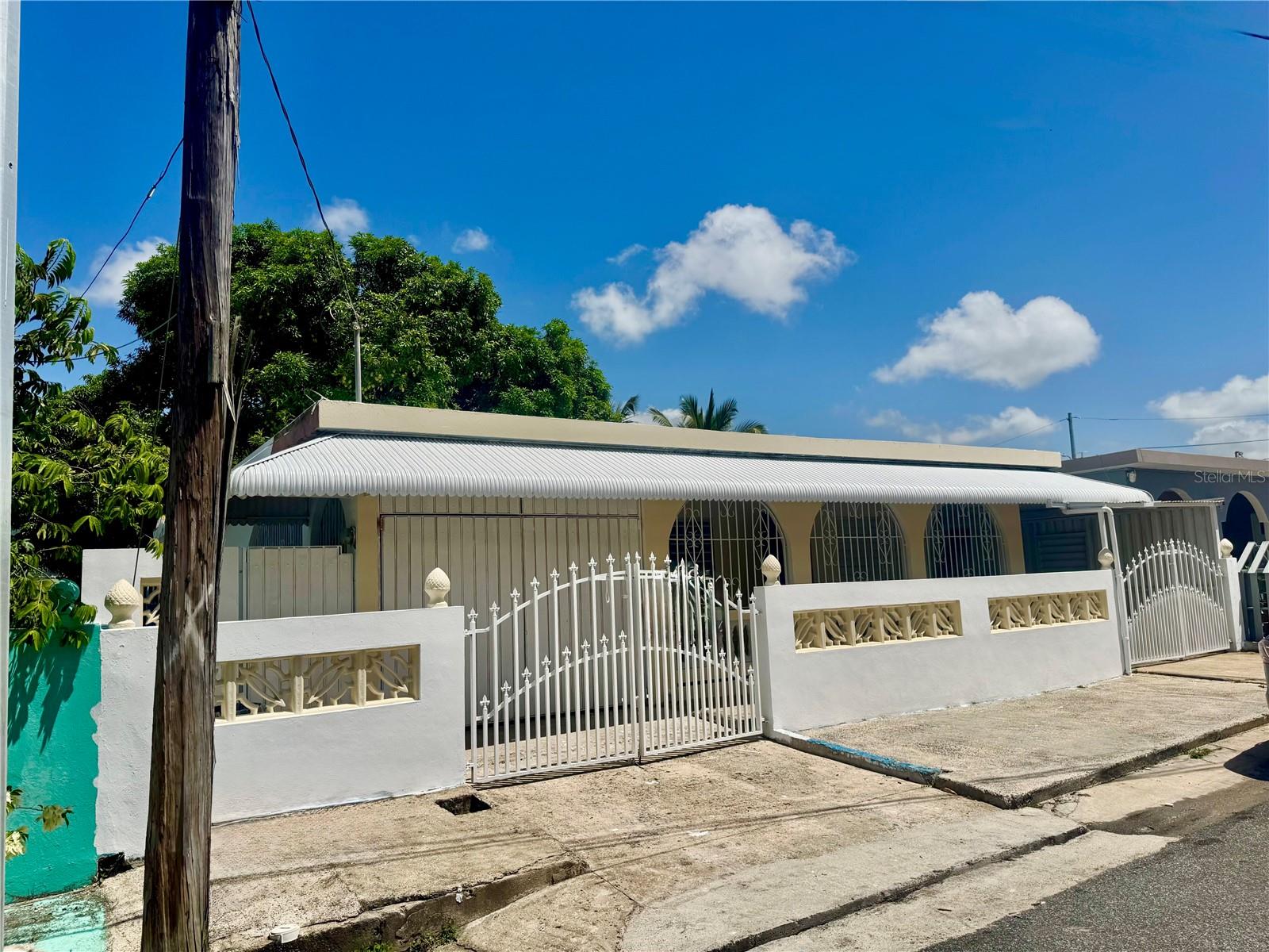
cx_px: 634
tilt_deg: +6.2
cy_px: 476
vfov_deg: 56.8
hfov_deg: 71.6
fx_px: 880
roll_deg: +3.2
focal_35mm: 24
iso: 80
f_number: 1.78
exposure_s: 1/12346
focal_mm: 6.76
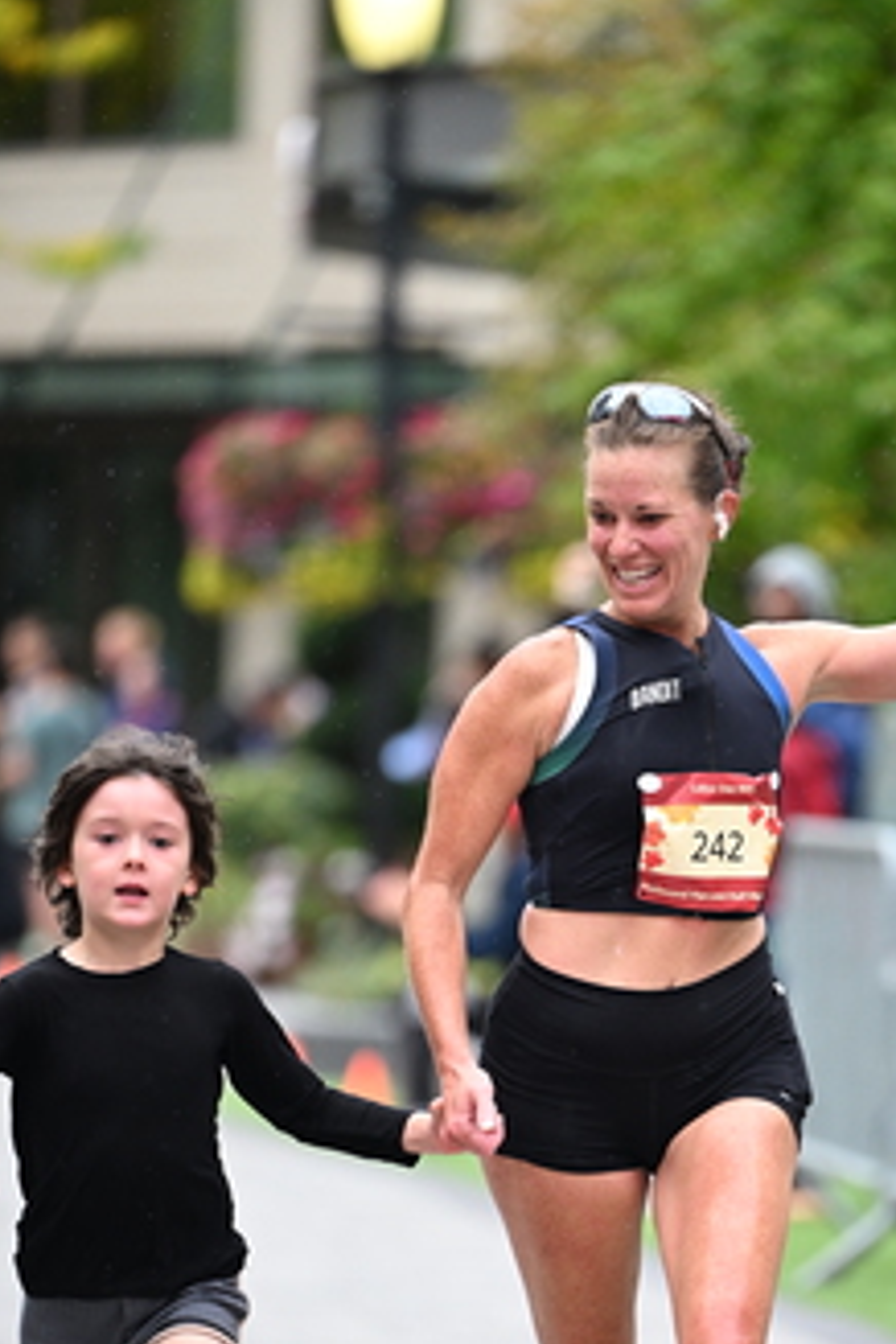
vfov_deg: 6.1
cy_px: 1019
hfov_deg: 4.1
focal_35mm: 336
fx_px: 12543
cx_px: 598
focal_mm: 200
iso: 1250
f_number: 2.8
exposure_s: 1/1600
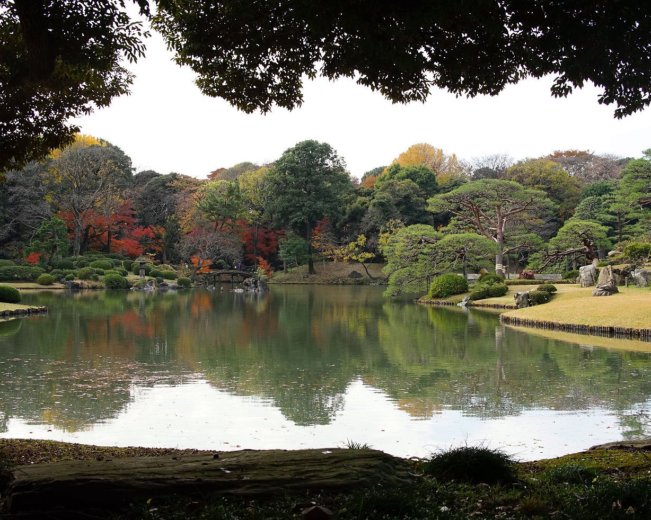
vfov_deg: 32.1
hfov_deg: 39.5
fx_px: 905
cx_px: 354
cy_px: 257
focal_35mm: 47
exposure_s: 1/640
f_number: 8
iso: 1250
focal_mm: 41
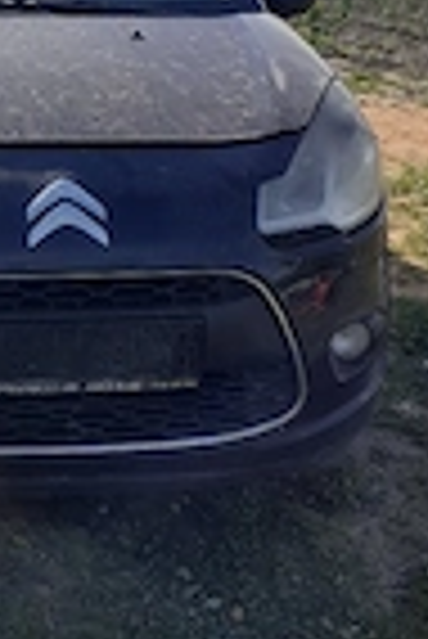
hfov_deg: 16.9
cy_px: 324
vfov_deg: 25.6
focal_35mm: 79
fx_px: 1405
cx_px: -18
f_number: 1.9
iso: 40
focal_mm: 3.6
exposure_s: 1/1250
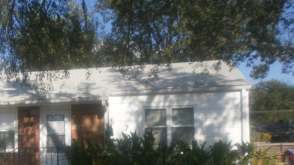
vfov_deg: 22.9
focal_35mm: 51
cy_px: 147
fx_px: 398
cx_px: 49
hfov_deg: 38.7
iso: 100
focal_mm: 4.8
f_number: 2.9
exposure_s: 1/1600
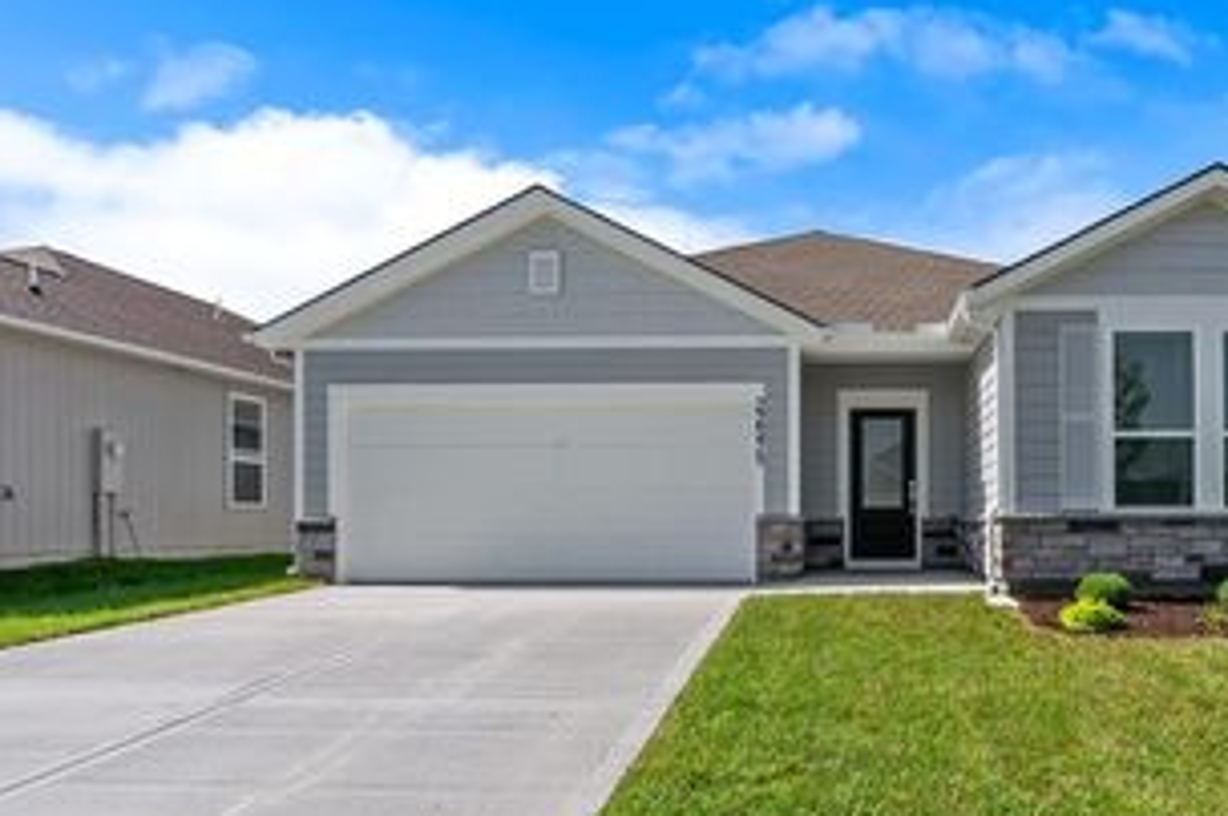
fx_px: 954
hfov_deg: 63.4
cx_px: 844
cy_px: 507
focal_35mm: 28
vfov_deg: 45.9
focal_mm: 17
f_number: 18
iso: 200
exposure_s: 1/40
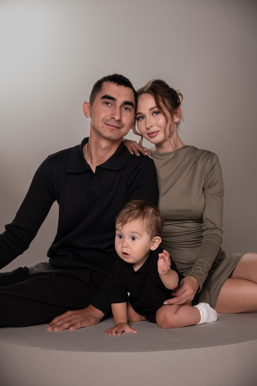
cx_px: 128
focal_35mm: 49
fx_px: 525
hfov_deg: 27.5
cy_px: 193
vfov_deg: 40.3
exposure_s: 1/100
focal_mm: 32.9
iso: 800
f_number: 3.6
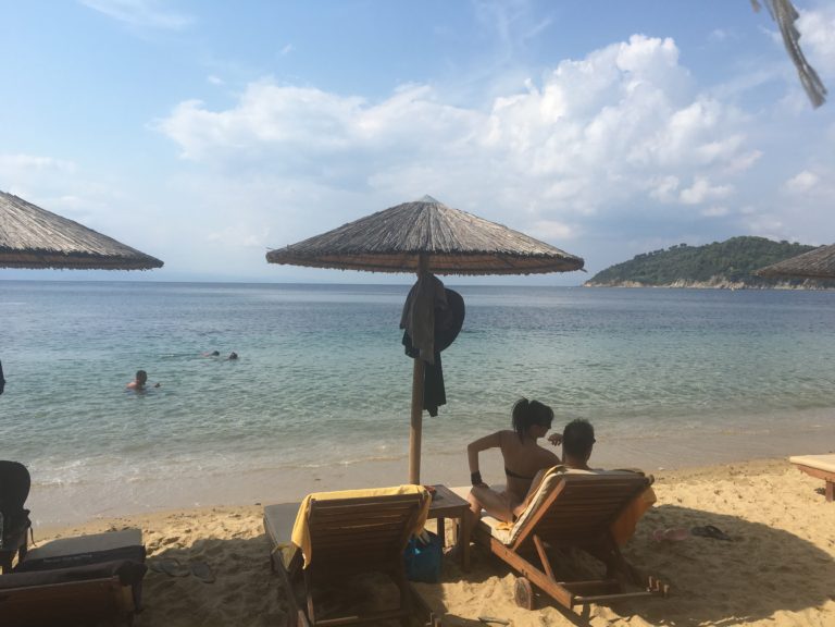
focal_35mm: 29
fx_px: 700
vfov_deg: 48.2
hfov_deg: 61.7
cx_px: 418
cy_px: 314
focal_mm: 4.15
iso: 25
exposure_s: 1/2481
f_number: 2.2
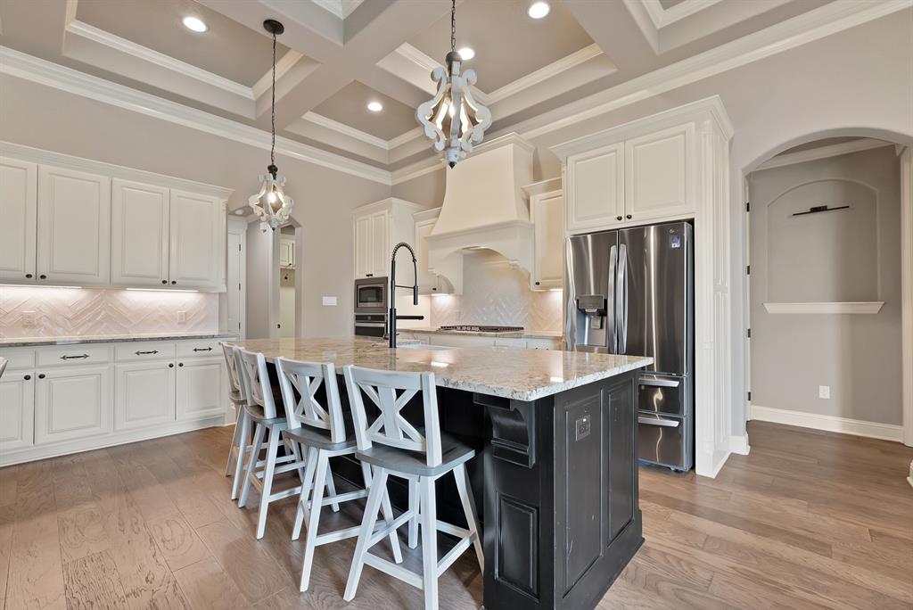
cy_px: 305
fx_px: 381
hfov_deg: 100.4
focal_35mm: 15
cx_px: 456
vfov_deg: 77.4
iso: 640
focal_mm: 15
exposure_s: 1/2
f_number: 9
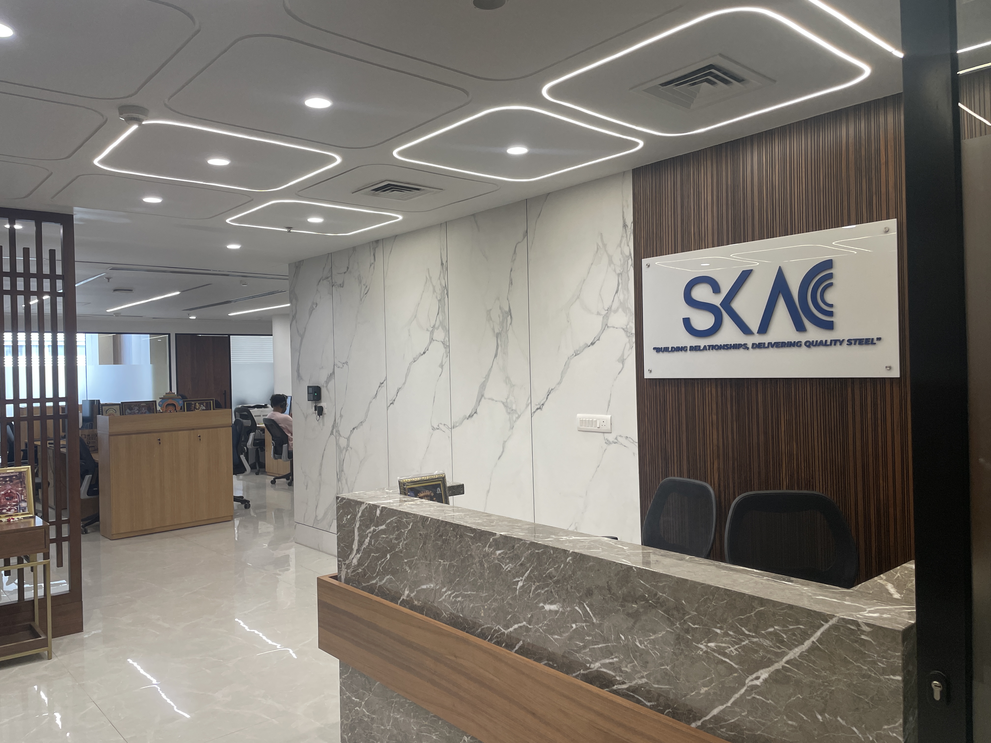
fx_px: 744
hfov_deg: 67.3
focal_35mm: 26
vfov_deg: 53.1
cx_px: 496
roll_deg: +1.1
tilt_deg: -1.1
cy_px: 372
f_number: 1.6
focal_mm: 4.2
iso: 64
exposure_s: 1/100
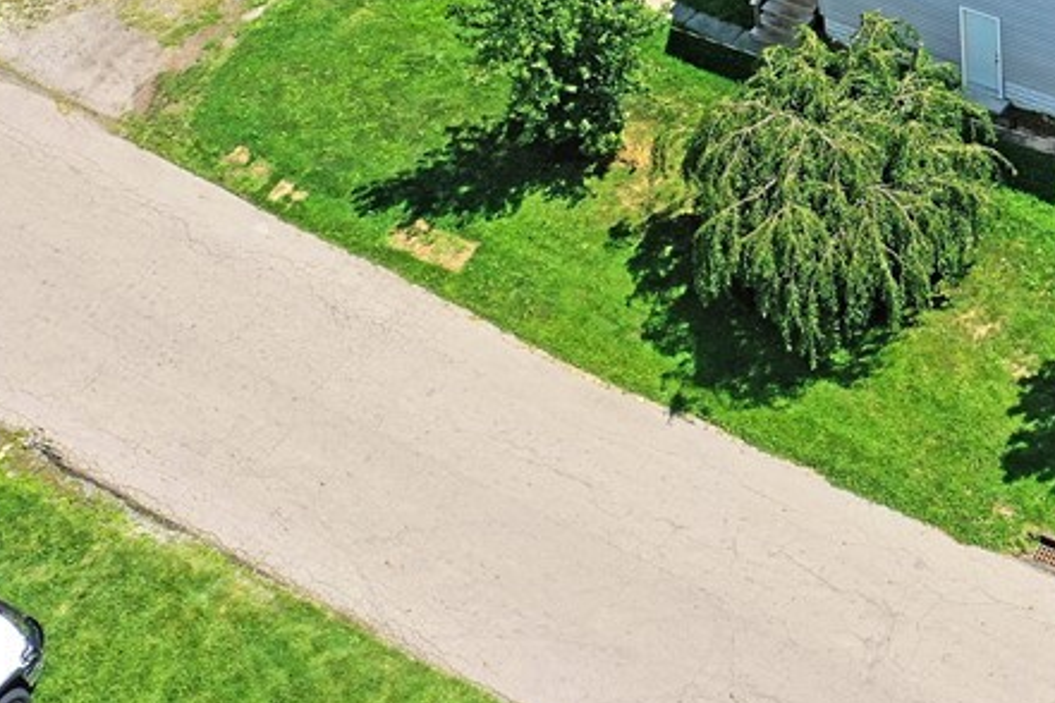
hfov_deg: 27.9
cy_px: -81
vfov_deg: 18.9
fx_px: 2022
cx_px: 998
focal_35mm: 69
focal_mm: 10.26
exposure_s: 1/500
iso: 100
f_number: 5.6
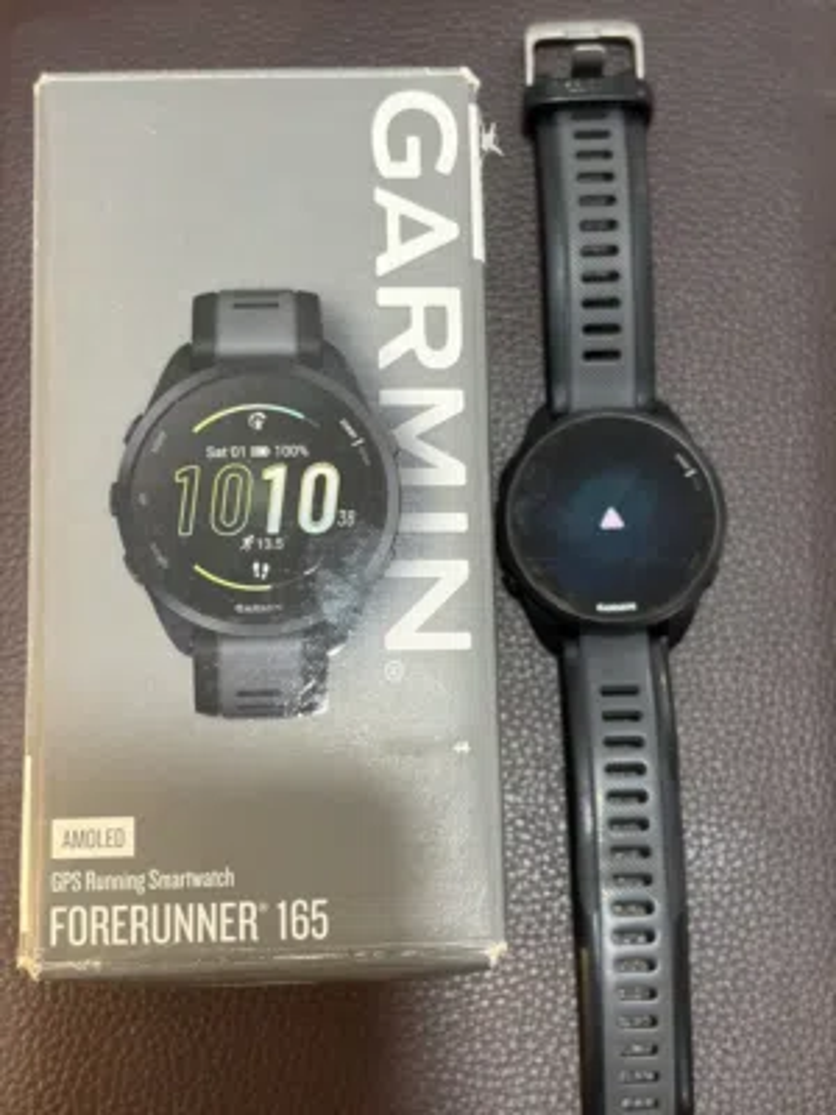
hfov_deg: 28.0
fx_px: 1674
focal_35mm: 52
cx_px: 418
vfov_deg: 36.8
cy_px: 558
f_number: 1.6
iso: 125
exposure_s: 1/50
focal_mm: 5.96
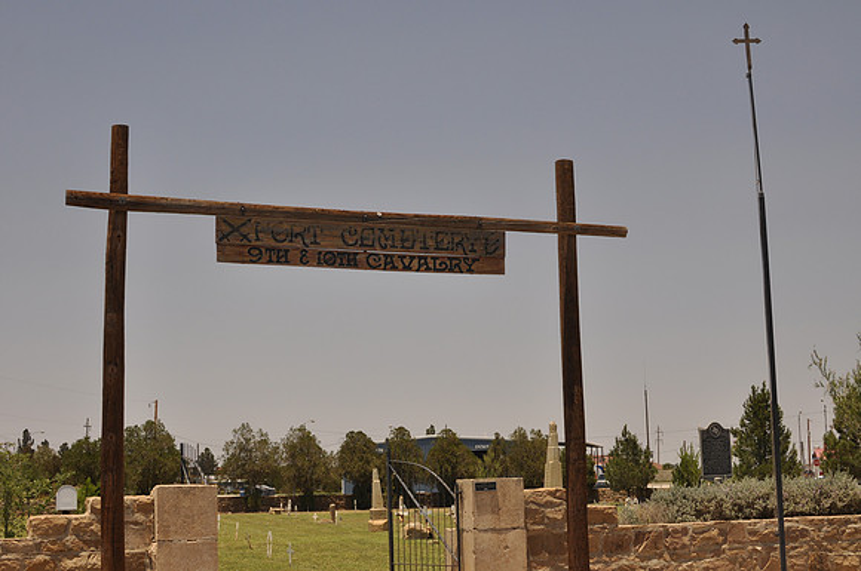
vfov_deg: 25.7
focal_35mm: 52
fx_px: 1254
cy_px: 286
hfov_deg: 37.9
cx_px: 430
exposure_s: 1/250
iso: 200
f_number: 8
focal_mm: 35
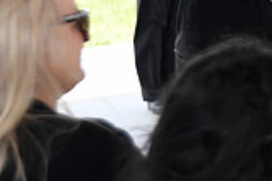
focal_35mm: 191
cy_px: 35
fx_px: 1442
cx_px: 407
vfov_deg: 7.2
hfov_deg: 10.4
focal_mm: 55
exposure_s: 1/5000
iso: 1600
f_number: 2.8
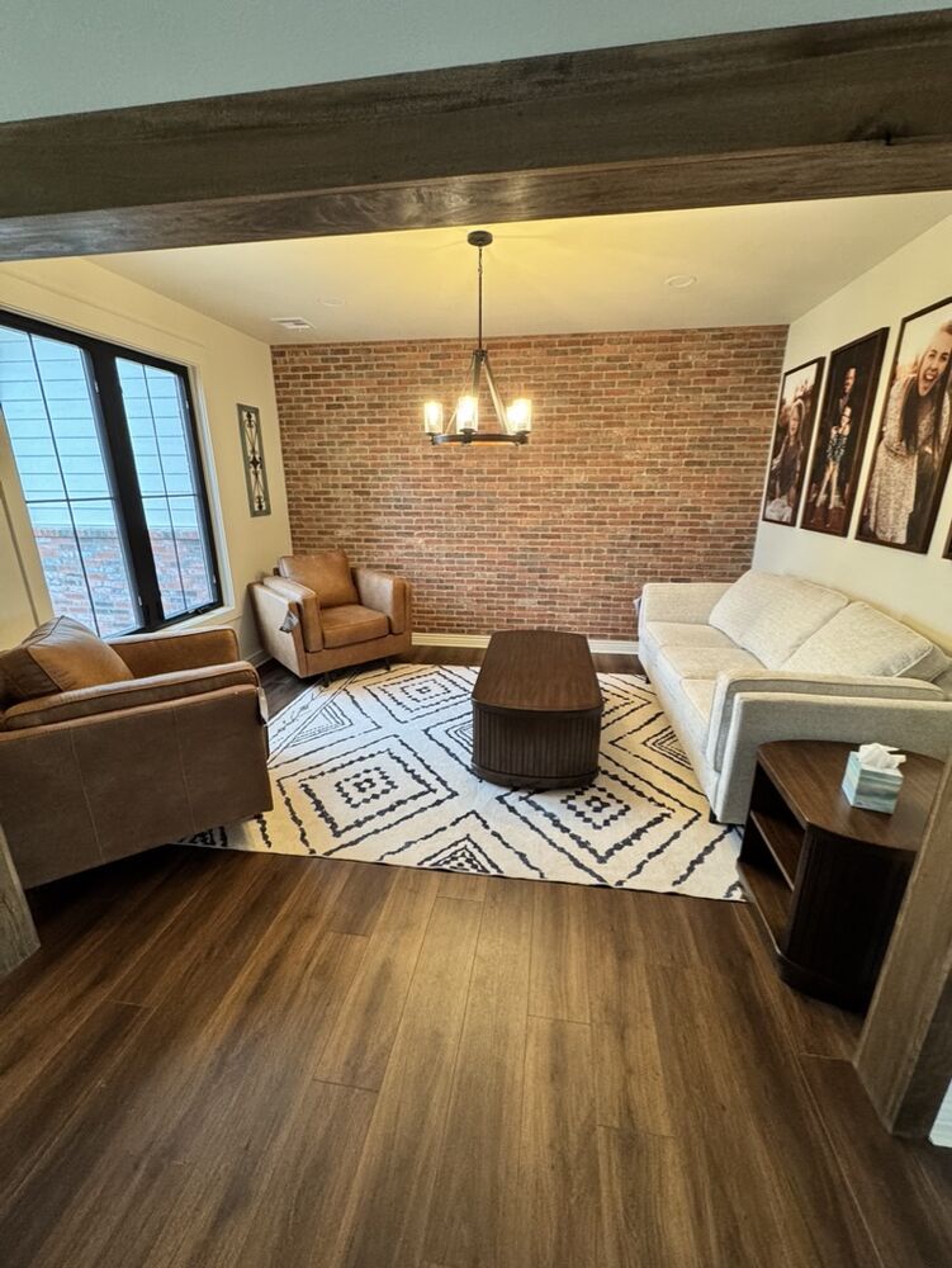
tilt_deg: -17.8
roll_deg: -0.7
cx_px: 476
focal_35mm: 14
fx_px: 513
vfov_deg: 102.0
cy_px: 634
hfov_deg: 85.7
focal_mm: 2.22
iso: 500
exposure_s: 1/60
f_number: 2.2
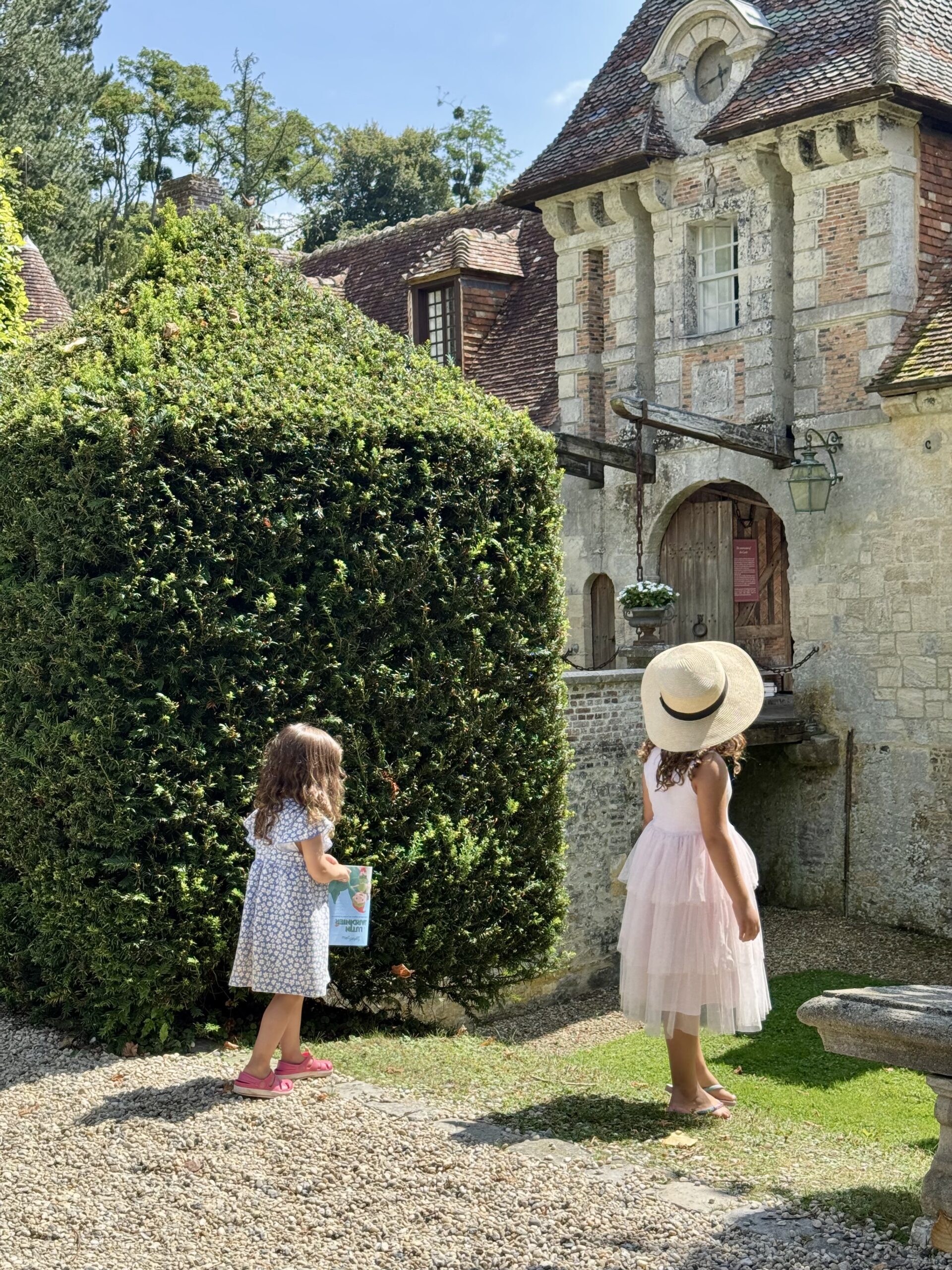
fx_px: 1760
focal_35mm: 48
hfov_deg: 30.3
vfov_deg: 39.7
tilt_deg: -0.8
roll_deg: +1.2
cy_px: 635
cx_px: 476
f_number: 1.78
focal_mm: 6.76
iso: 64
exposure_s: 1/1560
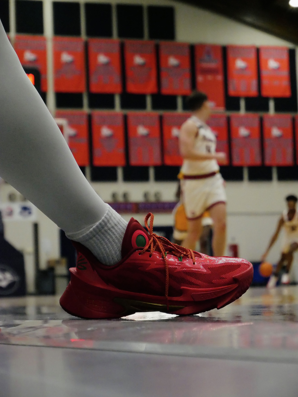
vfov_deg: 16.4
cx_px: 149
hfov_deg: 12.4
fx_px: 1376
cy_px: 198
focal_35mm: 120
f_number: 5.6
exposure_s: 1/500
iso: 6400
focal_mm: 60
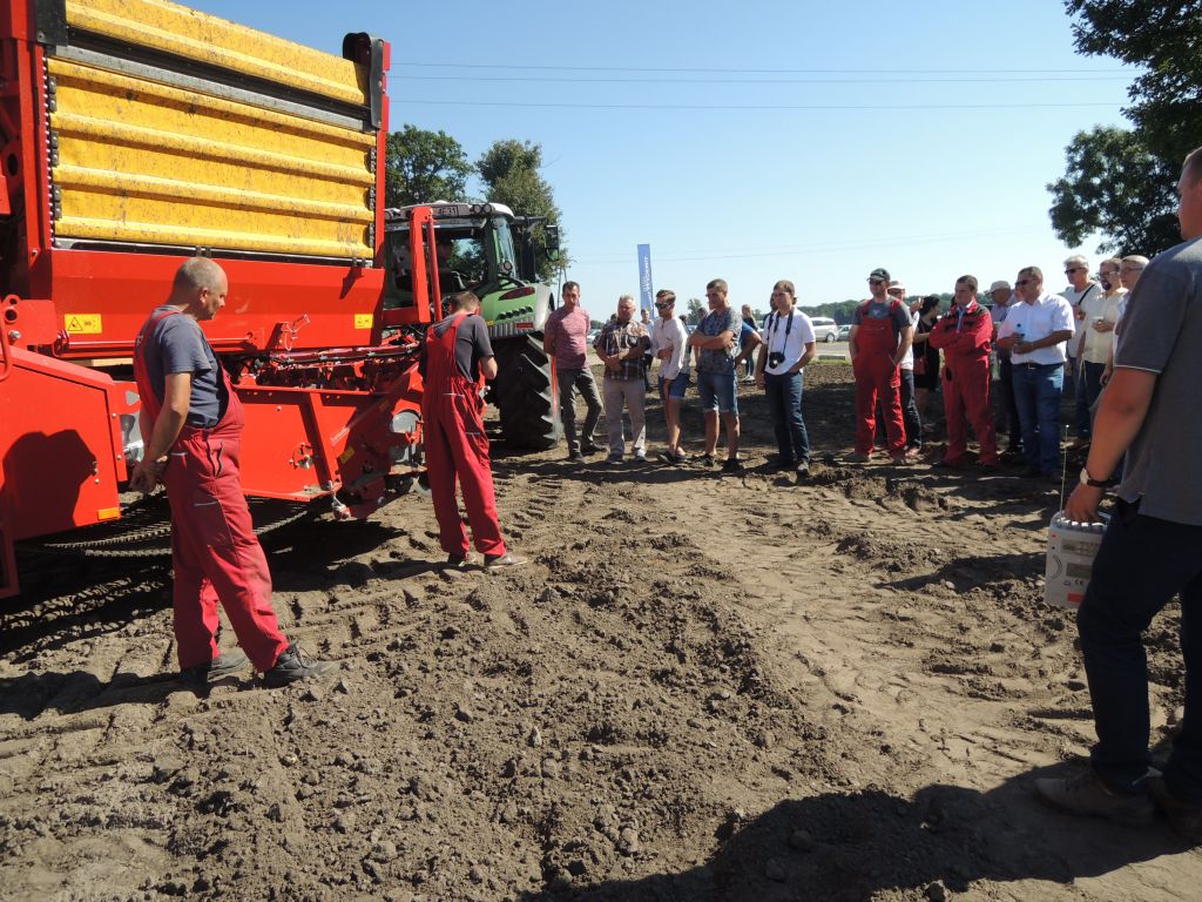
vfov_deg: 56.8
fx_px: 833
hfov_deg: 71.6
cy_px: 451
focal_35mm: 24
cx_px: 601
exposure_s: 1/1000
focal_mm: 4.3
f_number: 2.8
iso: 100
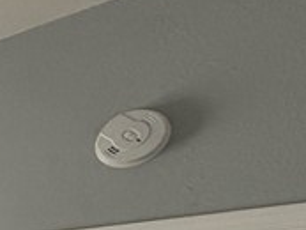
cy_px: 460
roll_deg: +0.4
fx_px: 734
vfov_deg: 14.7
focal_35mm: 83
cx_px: -566
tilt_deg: -6.4
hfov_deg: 12.3
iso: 50
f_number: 2.2
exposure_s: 1/121
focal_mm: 2.22
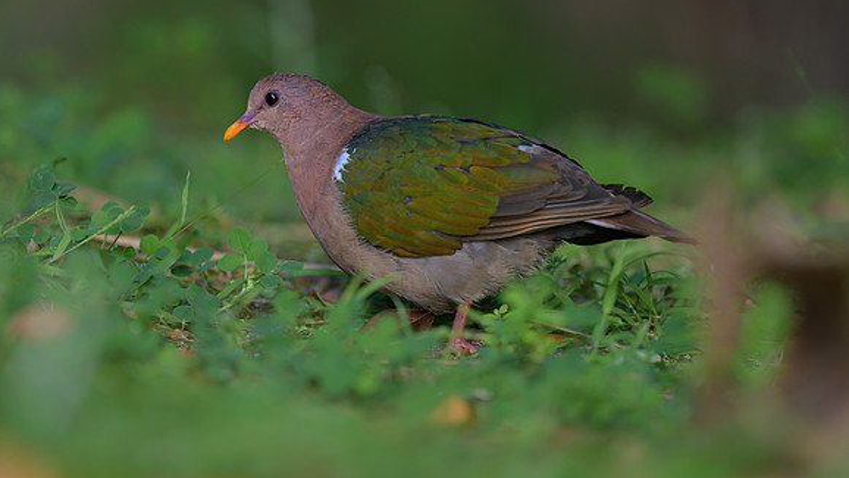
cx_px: 393
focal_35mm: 639
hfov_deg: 3.4
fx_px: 14384
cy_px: 128
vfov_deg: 1.9
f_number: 2.8
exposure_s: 1/400
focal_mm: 400
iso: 450
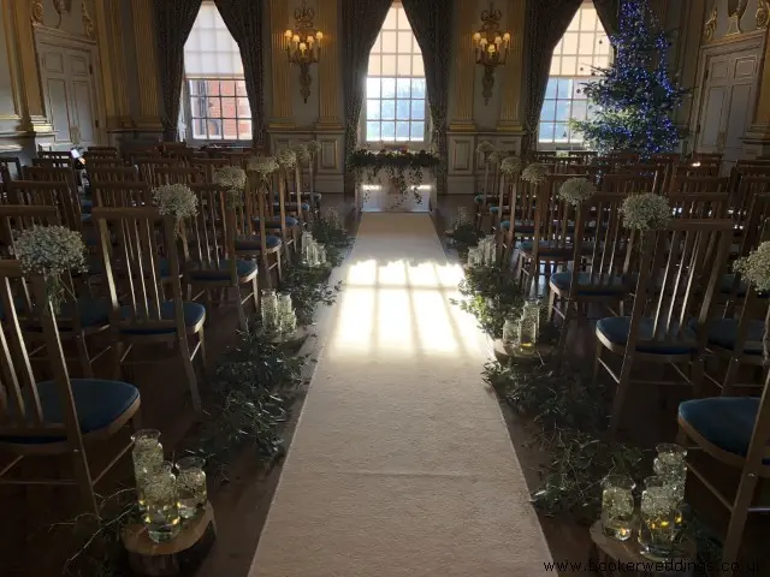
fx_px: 623
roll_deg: +0.0
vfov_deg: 49.7
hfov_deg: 63.4
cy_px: 288
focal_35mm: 28
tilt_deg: -14.8
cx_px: 385
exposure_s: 1/120
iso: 40
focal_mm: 4
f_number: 1.8
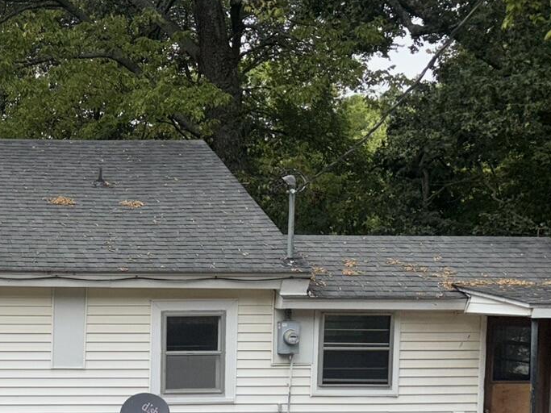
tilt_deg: -4.6
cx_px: -98
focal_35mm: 78
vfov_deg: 18.6
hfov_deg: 23.1
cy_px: 355
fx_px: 1241
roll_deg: +0.2
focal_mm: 5.96
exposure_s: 1/1845
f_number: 1.6
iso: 40
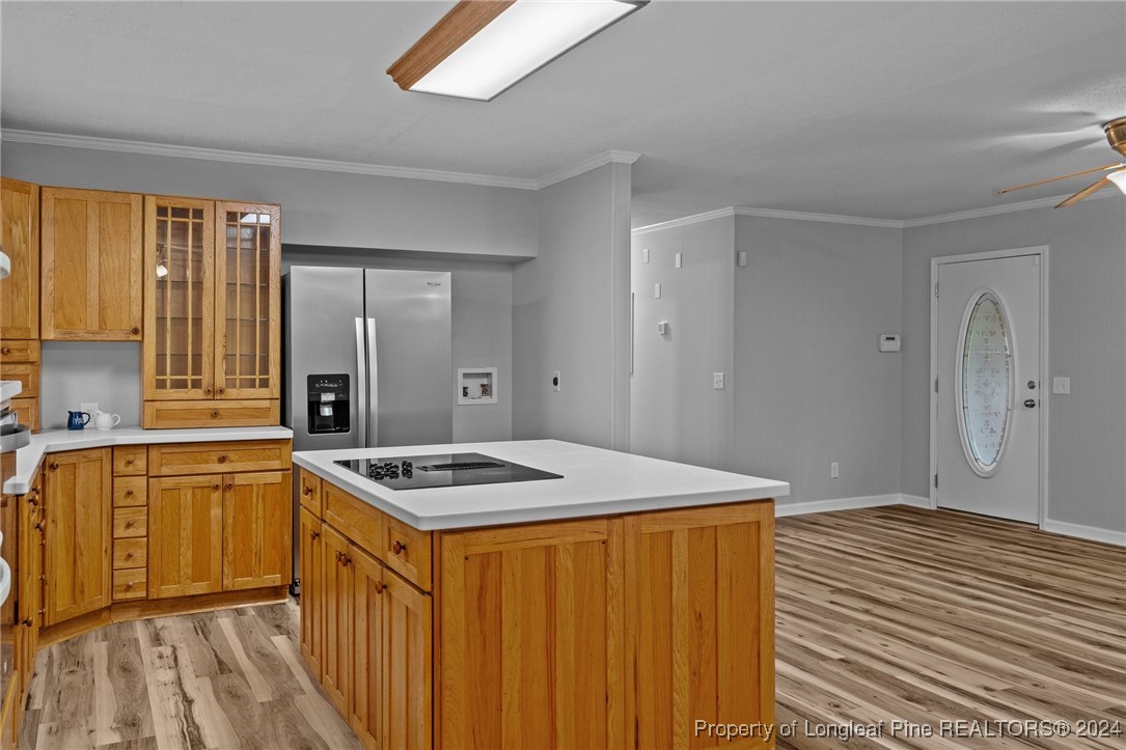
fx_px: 907
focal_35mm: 29
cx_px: 563
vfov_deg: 44.9
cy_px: 375
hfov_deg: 63.7
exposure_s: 1/2.5
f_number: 8
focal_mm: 29
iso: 400
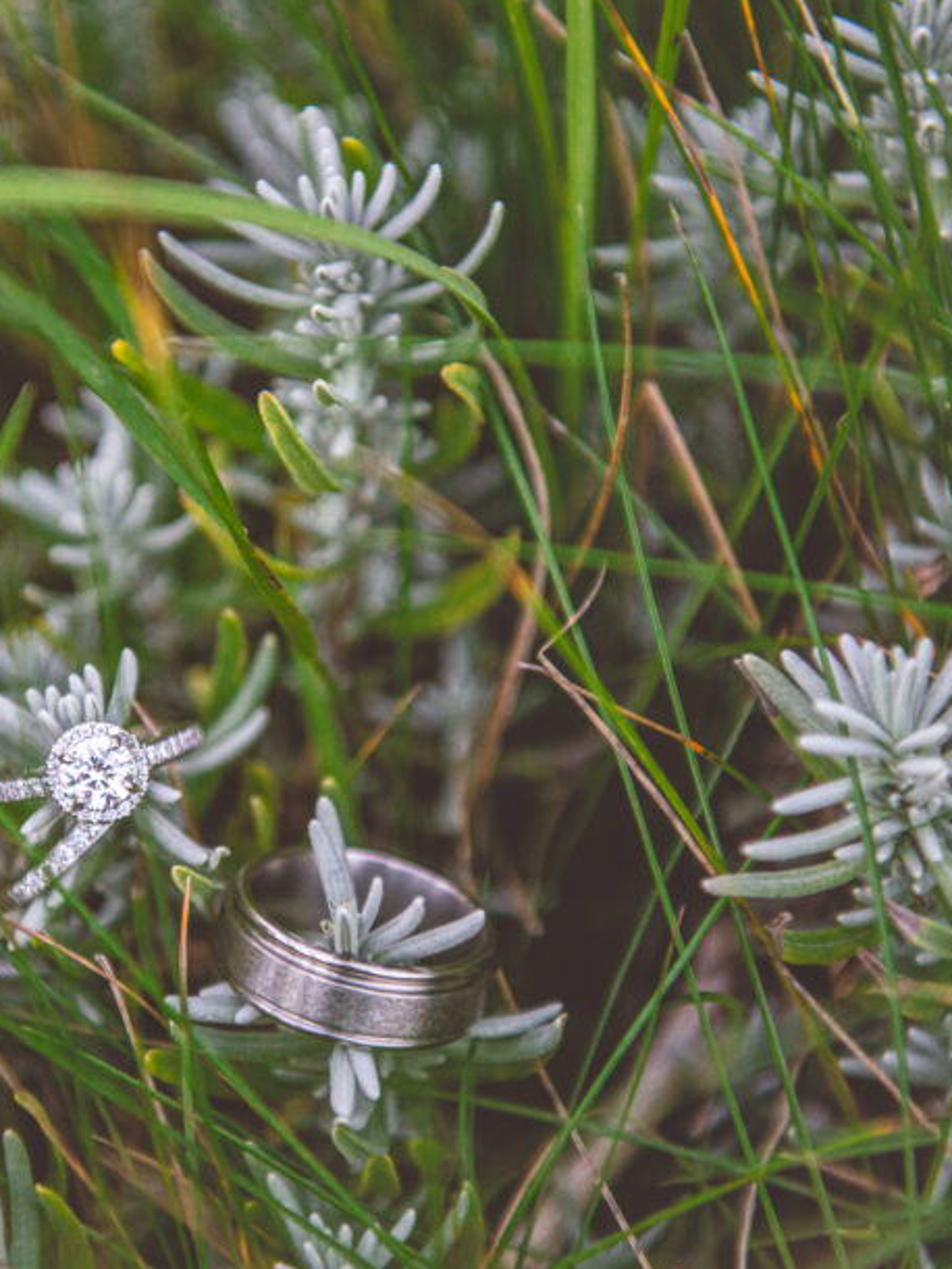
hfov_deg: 13.1
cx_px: 351
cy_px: 674
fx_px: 4141
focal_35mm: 113
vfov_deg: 17.4
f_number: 2.8
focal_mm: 70
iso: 800
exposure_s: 1/640
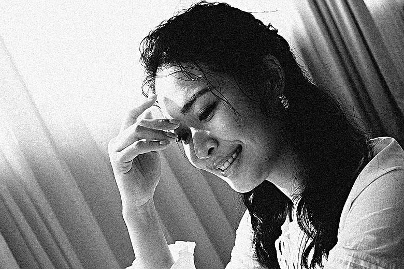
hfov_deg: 39.6
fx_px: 561
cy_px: 134
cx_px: 202
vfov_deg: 27.0
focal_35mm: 50
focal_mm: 18.3
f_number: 2.8
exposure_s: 1/50
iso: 320
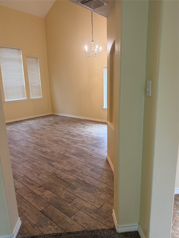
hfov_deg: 56.8
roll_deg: +1.6
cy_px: 119
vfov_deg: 71.6
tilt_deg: -13.1
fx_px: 165
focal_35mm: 24
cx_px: 90
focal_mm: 6.76
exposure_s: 1/60
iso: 160
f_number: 1.78
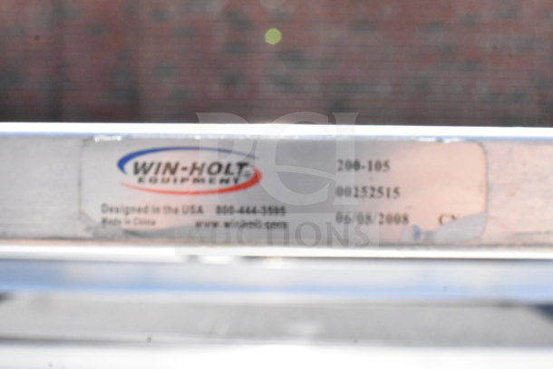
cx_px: 276
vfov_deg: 26.5
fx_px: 784
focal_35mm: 51
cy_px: 184
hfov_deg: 38.9
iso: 6400
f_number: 18
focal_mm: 34
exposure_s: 1/1250
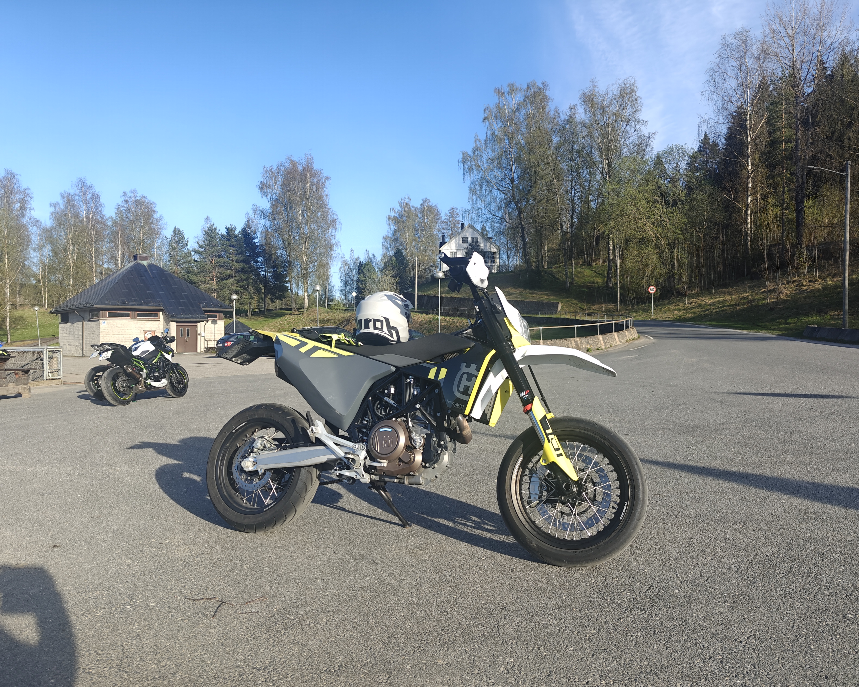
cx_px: 441
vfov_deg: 58.8
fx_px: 610
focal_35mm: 24
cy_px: 344
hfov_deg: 70.3
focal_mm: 6.06
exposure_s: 1/869
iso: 50
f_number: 1.6
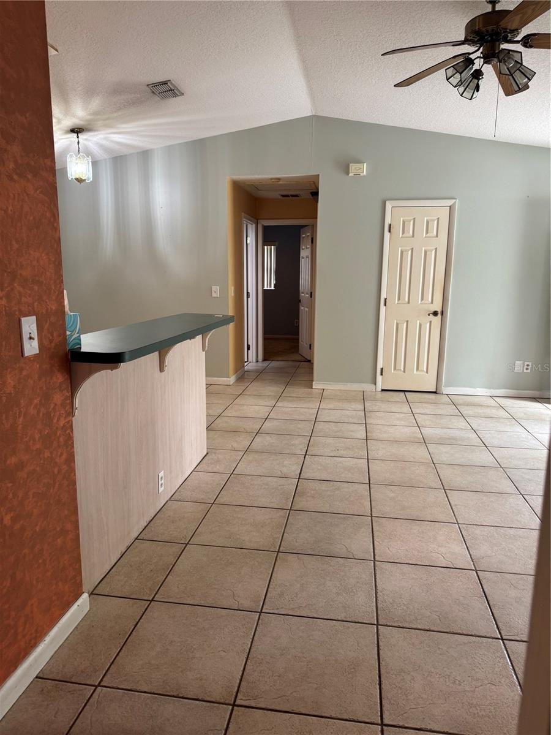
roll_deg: -0.2
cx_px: 276
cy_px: 368
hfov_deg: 56.8
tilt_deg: -10.9
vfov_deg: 71.6
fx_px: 509
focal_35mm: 24
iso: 125
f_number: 1.78
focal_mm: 6.76
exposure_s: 1/60
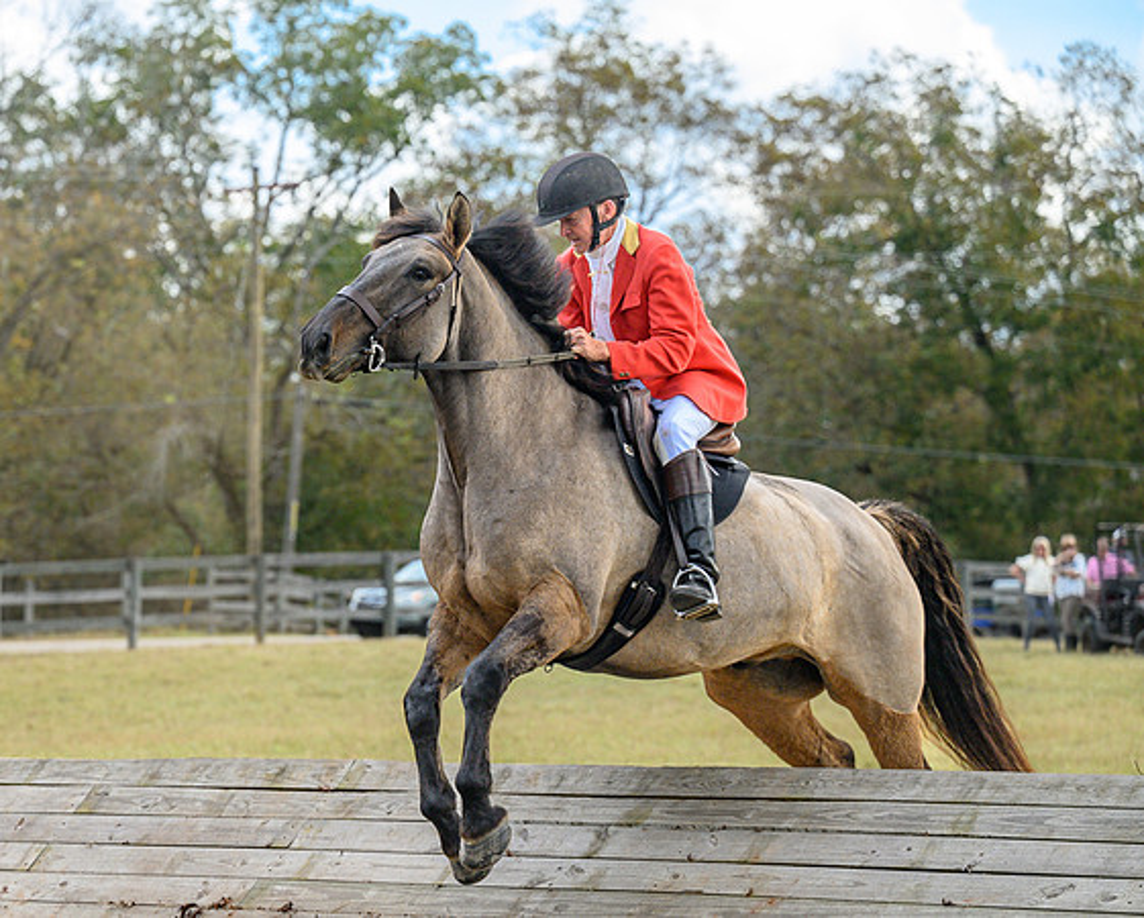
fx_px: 4811
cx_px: 203
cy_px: 617
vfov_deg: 10.9
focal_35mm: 142
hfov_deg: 13.5
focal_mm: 90
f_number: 3.5
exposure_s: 1/1000
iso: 640
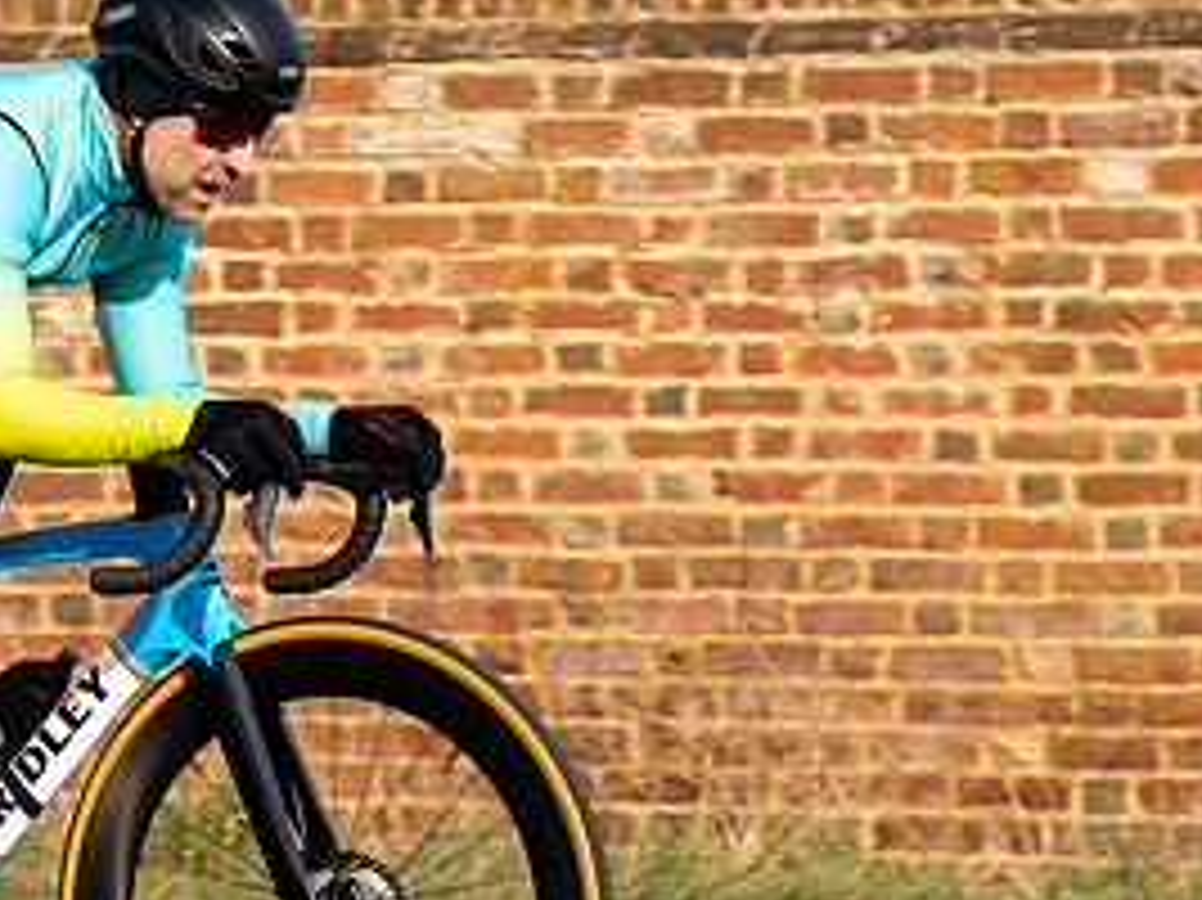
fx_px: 8573
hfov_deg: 8.0
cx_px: 236
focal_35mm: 247
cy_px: 292
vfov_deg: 6.0
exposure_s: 1/800
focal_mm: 70
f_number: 4
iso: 100
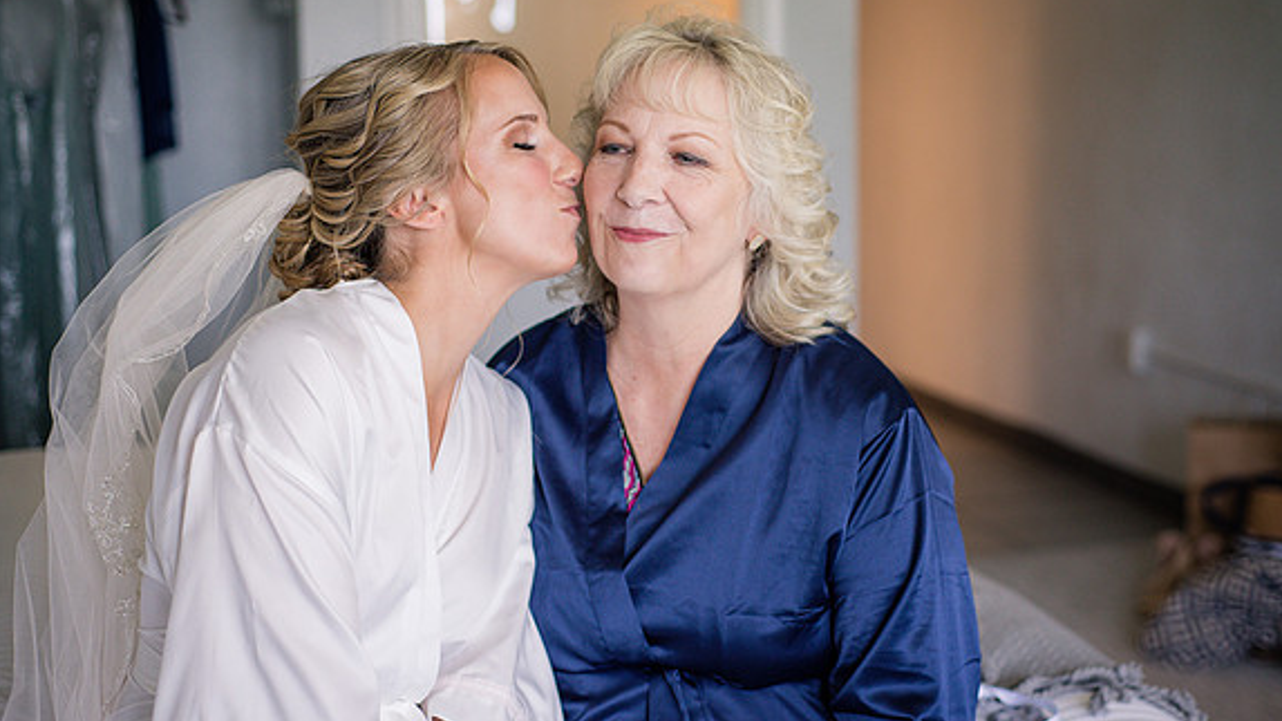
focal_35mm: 53
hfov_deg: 39.2
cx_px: 647
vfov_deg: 22.6
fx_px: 1801
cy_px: 330
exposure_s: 1/200
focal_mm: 50
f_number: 2.5
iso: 640
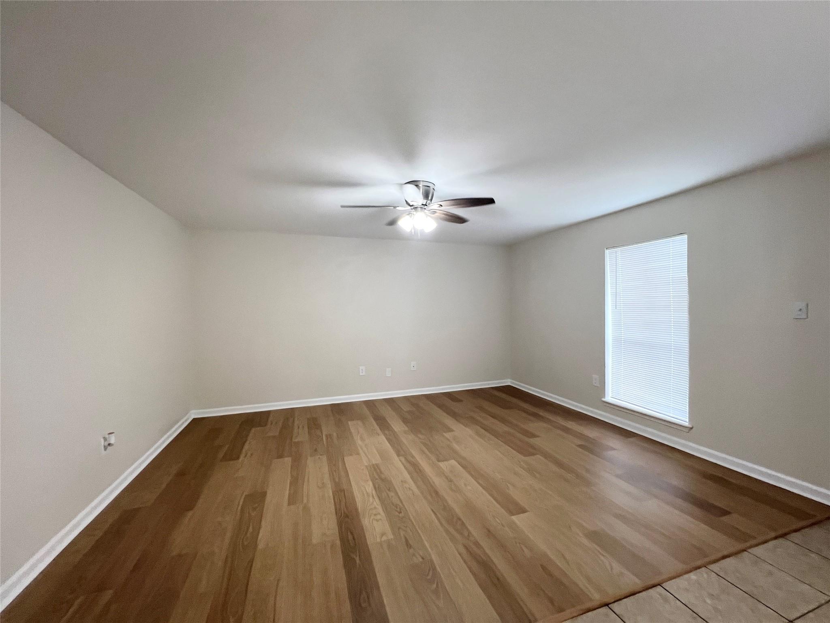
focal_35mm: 13
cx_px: 415
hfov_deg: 106.2
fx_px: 312
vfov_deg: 89.9
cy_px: 312
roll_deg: +2.2
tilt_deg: -2.8
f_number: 1.8
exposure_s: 1/120
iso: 200
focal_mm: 1.57
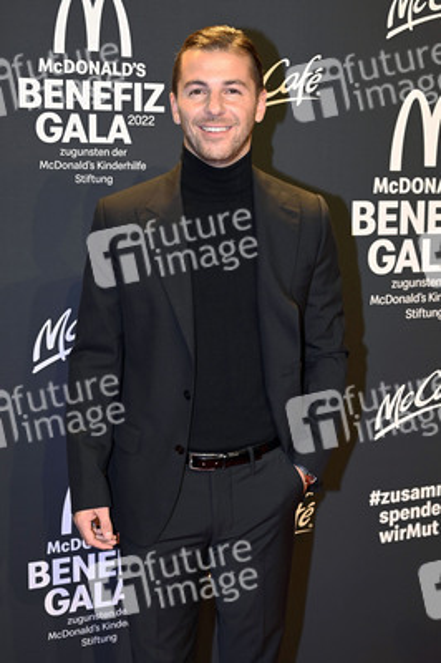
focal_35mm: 48
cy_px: 332
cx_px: 220
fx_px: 883
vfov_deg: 41.1
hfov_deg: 28.0
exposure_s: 1/60
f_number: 6.3
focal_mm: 48
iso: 500
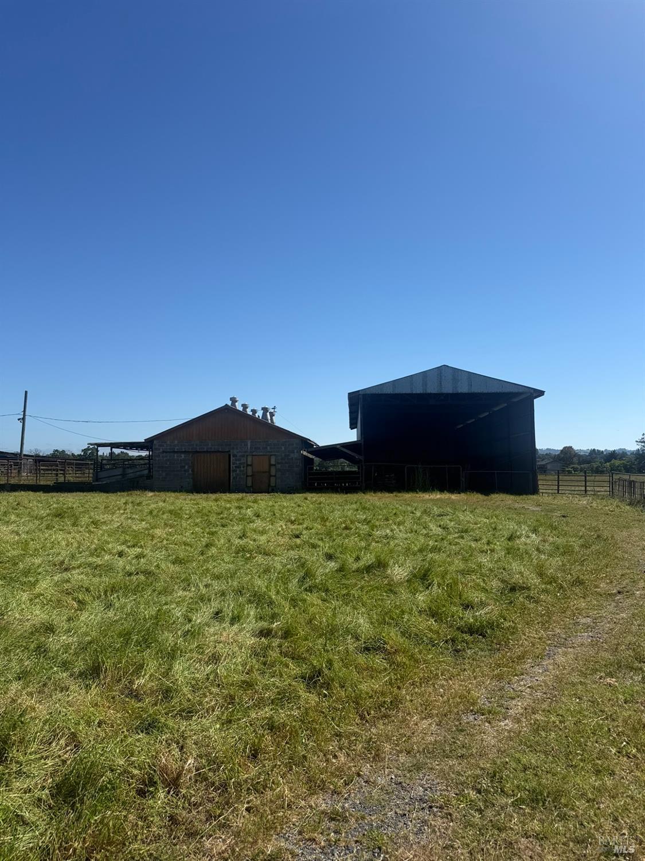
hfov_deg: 56.8
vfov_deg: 71.6
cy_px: 430
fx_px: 596
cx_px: 322
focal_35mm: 24
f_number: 1.78
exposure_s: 1/6173
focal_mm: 6.76
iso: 80
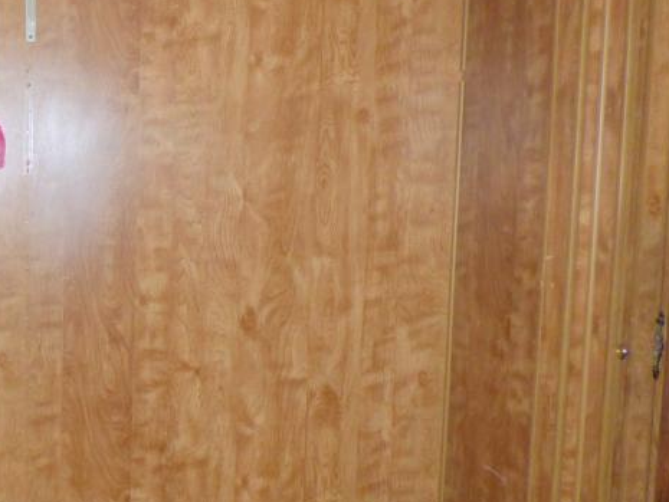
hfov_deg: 38.3
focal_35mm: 44
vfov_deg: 32.9
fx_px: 851
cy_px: 257
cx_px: 6
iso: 100
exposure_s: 1/60
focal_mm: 3.58
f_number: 2.8
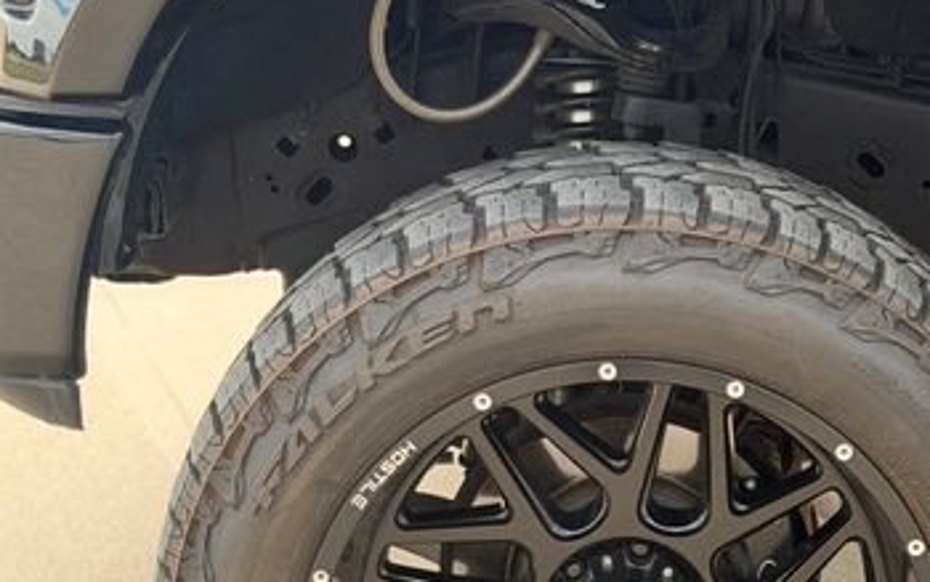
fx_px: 2358
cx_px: 696
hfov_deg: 22.1
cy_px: 542
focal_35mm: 93
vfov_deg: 13.9
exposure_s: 1/175
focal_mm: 6.76
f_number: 1.78
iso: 64
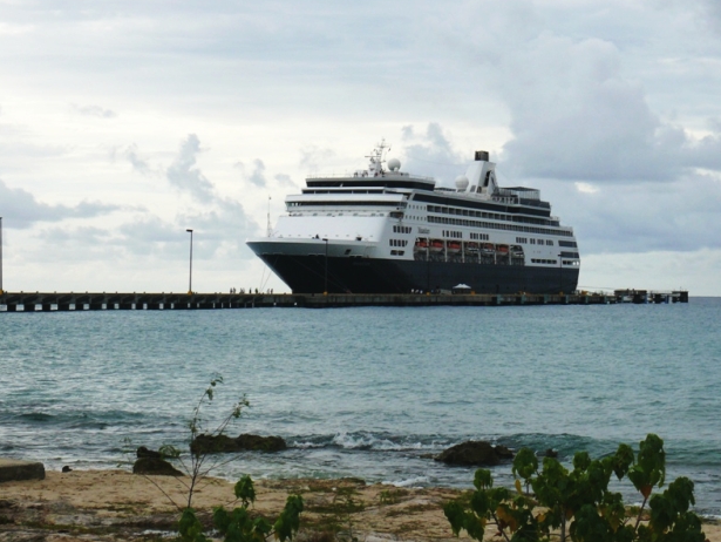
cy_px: 227
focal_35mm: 95
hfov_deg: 20.6
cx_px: 455
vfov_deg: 15.6
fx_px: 1980
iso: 100
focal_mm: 15.4
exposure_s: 1/400
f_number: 5.6
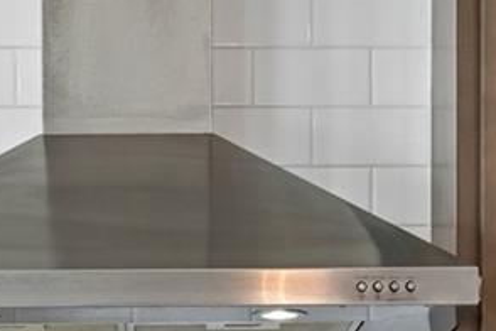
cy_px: 600
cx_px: 123
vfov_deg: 8.1
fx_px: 2246
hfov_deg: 12.6
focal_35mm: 163
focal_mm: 30
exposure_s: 1/13
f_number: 10
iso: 400
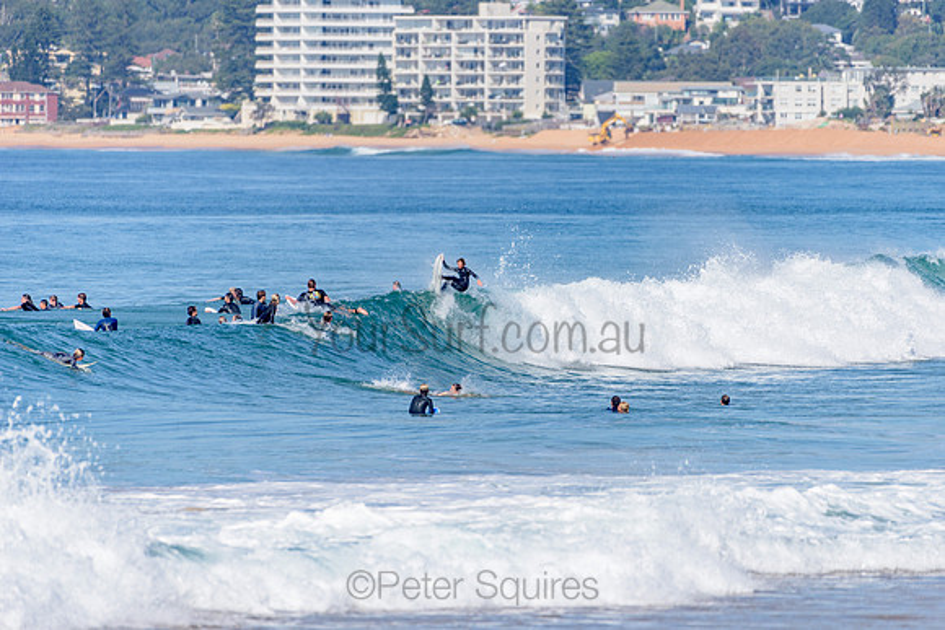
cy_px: 315
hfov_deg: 4.1
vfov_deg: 2.8
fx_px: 13127
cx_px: 472
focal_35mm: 500
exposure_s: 1/2000
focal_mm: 500
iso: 125
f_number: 5.6
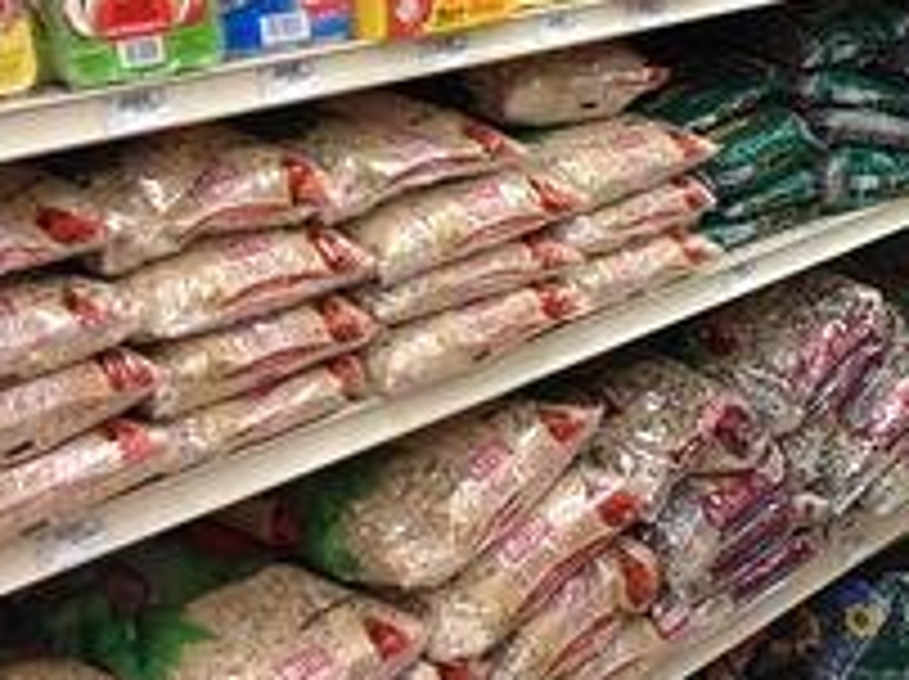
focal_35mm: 81
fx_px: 2124
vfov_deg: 17.7
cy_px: -14
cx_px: 943
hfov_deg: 23.0
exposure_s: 1/20
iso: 100
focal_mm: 4.28
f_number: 2.4
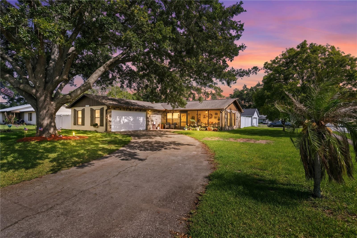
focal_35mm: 16
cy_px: 119
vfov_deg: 73.7
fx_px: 159
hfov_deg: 96.7
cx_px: 178
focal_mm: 16
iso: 200
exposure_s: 1/60
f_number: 8
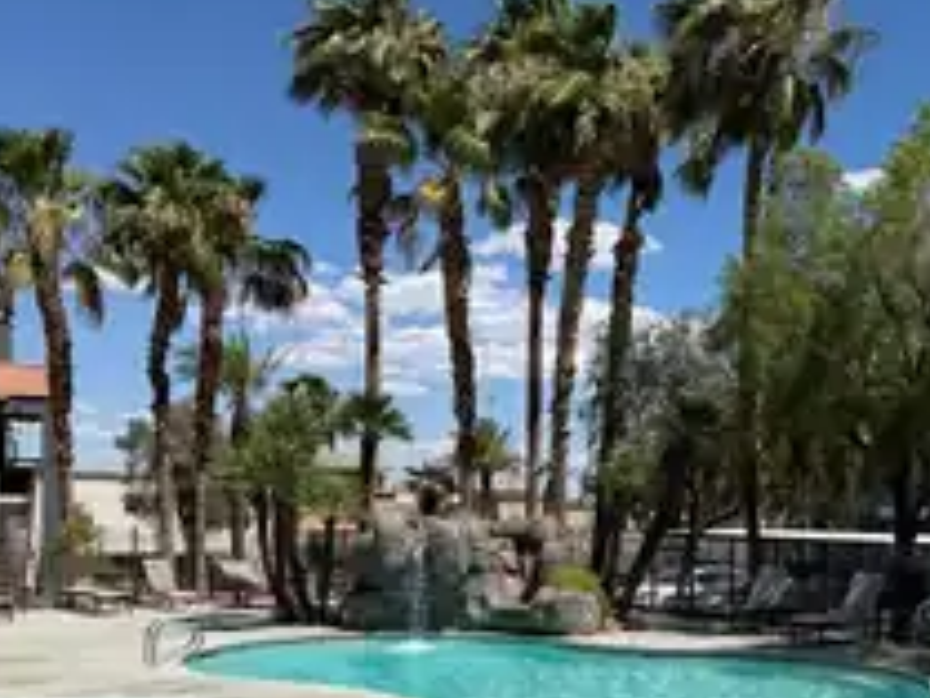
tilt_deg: -4.1
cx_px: 650
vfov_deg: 30.9
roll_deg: -1.2
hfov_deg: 40.5
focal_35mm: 46
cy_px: 547
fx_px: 1237
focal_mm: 6.76
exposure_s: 1/8130
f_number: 1.78
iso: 80
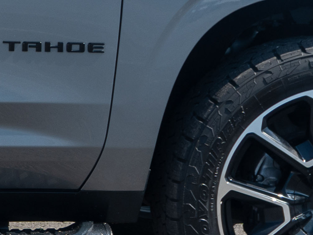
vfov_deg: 6.1
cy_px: 15
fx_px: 2189
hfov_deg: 7.7
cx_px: -371
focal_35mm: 242
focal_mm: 36
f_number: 4.5
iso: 100
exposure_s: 1/640
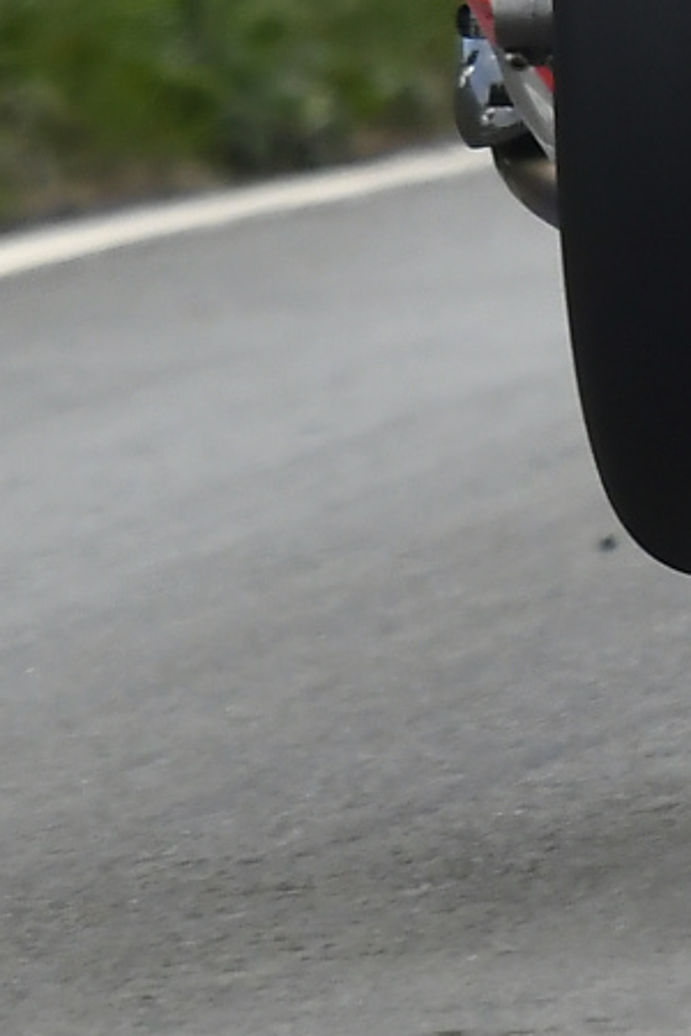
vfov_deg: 1.0
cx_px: 685
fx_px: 57550
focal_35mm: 1999
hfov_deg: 0.7
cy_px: -97
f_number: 4.5
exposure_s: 1/1250
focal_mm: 300
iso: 500
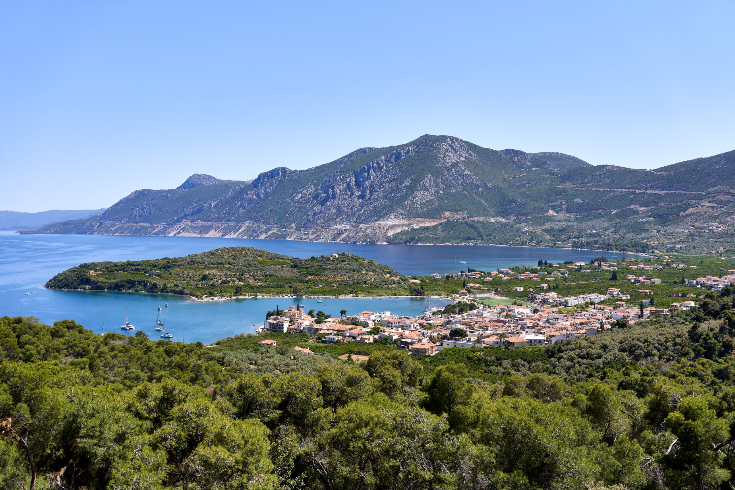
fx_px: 715
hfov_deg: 54.4
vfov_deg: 37.9
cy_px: 245
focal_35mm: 35
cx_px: 368
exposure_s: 1/1000
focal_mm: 35
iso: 400
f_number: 8
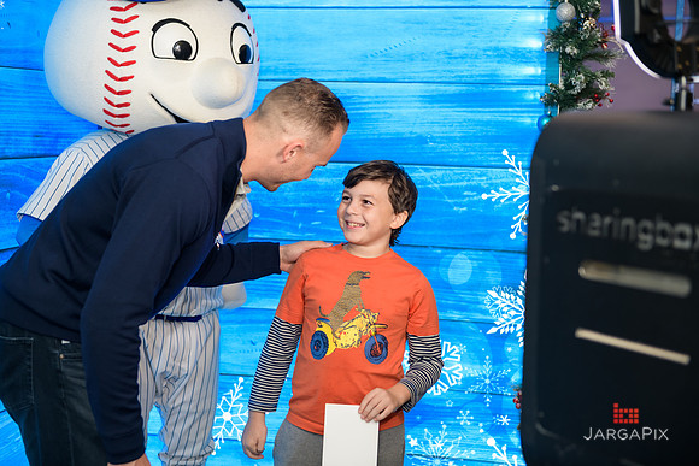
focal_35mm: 58
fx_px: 1126
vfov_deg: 23.4
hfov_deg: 34.5
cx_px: 350
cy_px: 233
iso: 400
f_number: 3.2
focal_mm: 58
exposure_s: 1/125
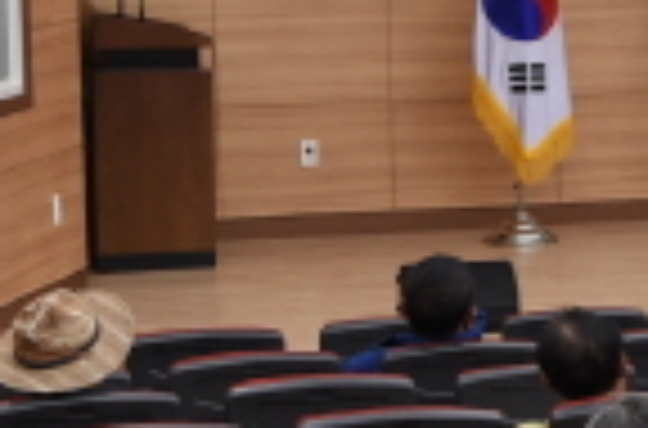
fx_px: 3499
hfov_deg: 10.0
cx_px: 1152
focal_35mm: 195
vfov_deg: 7.0
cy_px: 167
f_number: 3.5
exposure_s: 1/50
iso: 500
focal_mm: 40
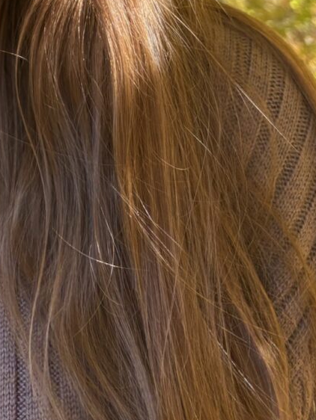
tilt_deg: -2.6
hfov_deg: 18.9
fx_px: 900
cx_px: -50
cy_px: -167
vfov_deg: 22.6
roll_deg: -0.5
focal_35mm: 74
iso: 40
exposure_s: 1/260
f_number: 1.6
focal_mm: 5.96
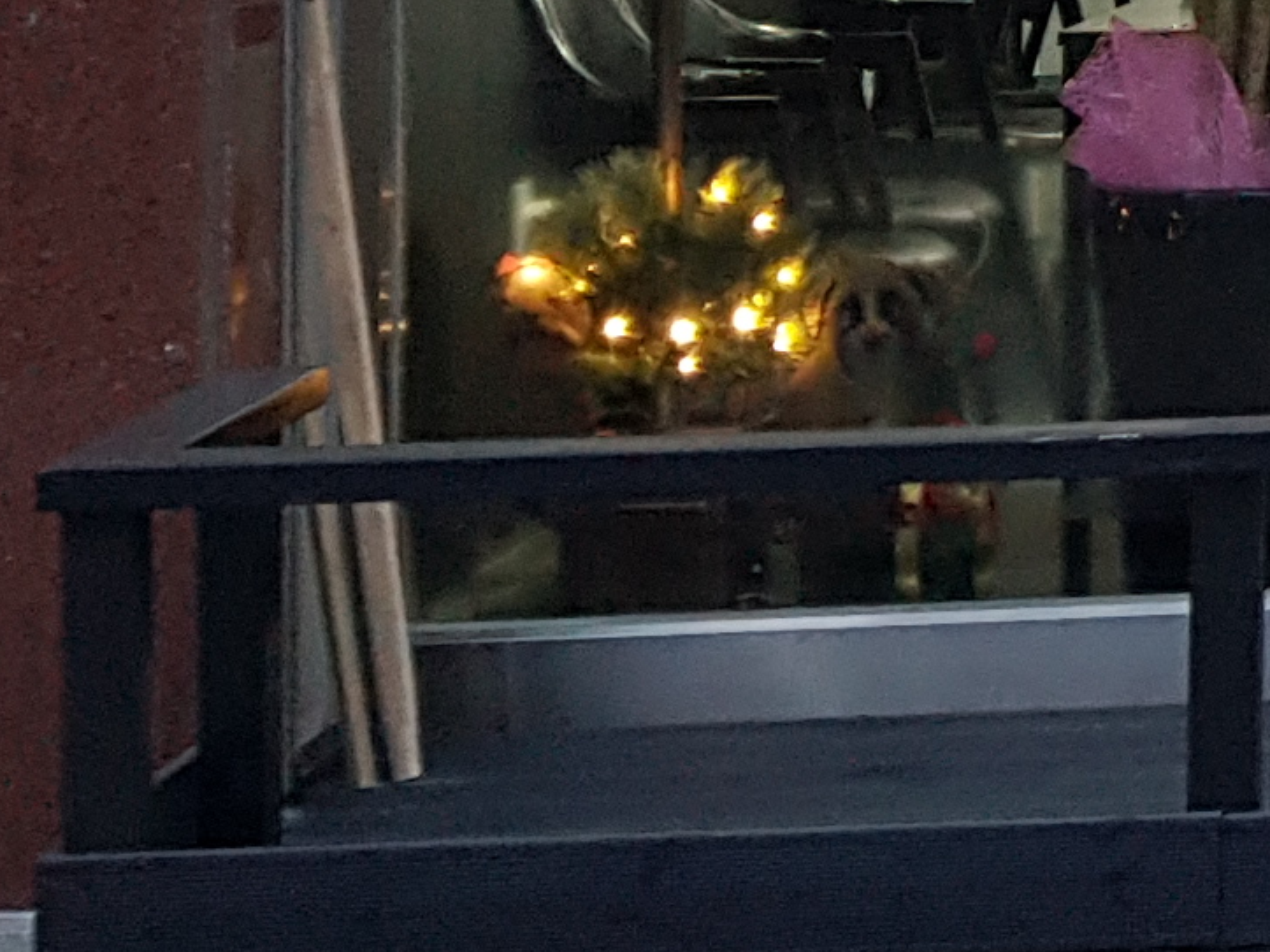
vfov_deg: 9.9
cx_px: 3013
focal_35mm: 145
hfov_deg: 11.4
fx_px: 5319
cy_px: -480
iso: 160
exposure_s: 1/30
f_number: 1.7
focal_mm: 4.2
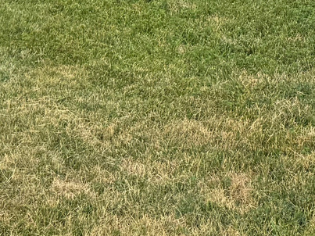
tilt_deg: -2.5
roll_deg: -1.7
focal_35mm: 122
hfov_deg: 16.1
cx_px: 245
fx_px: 1110
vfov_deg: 10.4
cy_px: -340
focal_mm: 6.76
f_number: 1.78
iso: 80
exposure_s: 1/2604
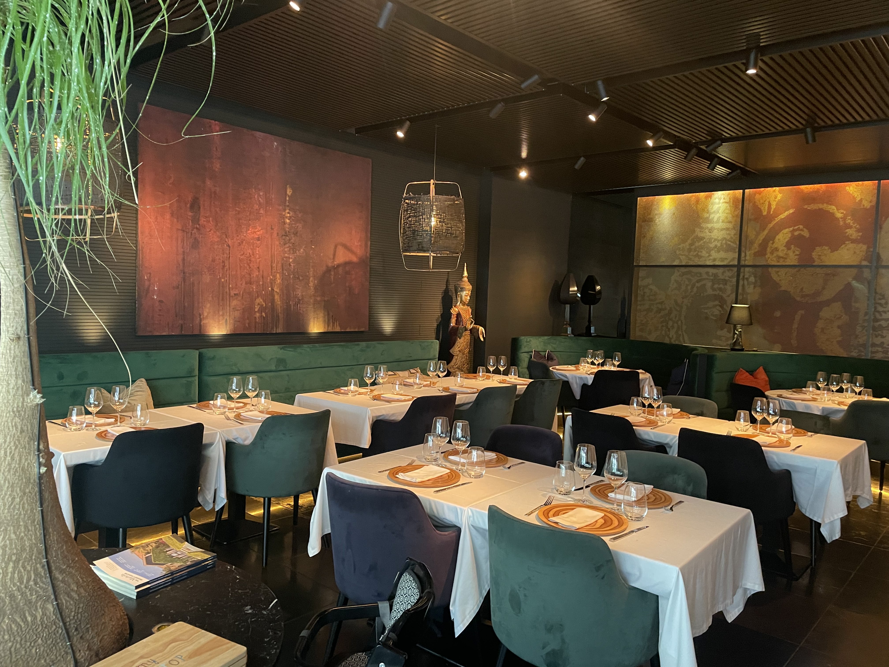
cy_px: 334
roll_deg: -1.5
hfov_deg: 67.3
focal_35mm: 26
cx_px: 444
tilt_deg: -3.6
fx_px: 668
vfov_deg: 53.1
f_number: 1.6
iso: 500
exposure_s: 1/25
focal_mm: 4.2
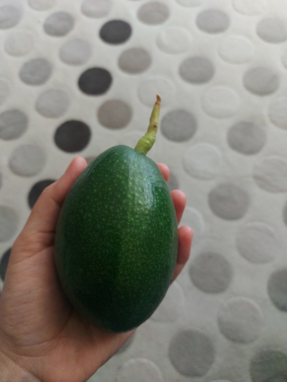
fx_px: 265
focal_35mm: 24
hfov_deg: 56.8
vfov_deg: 71.6
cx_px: 144
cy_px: 191
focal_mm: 5.23
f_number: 1.8
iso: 400
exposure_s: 1/25
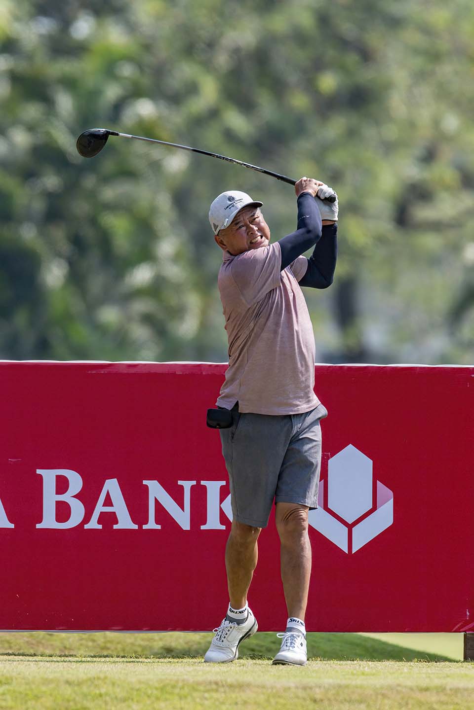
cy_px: 355
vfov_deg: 3.2
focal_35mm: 650
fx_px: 12836
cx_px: 237
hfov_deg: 2.1
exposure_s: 1/2000
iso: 450
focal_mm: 650
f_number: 8
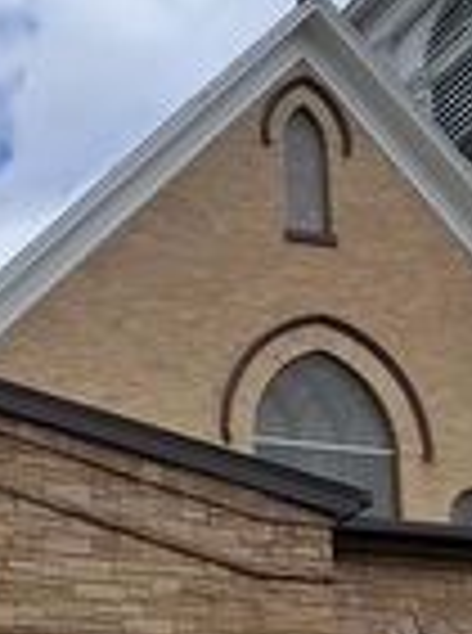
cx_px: -148
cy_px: 778
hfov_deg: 18.4
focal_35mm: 74
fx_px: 1352
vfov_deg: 23.8
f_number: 2.2
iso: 50
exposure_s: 1/3018
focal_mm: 2.2
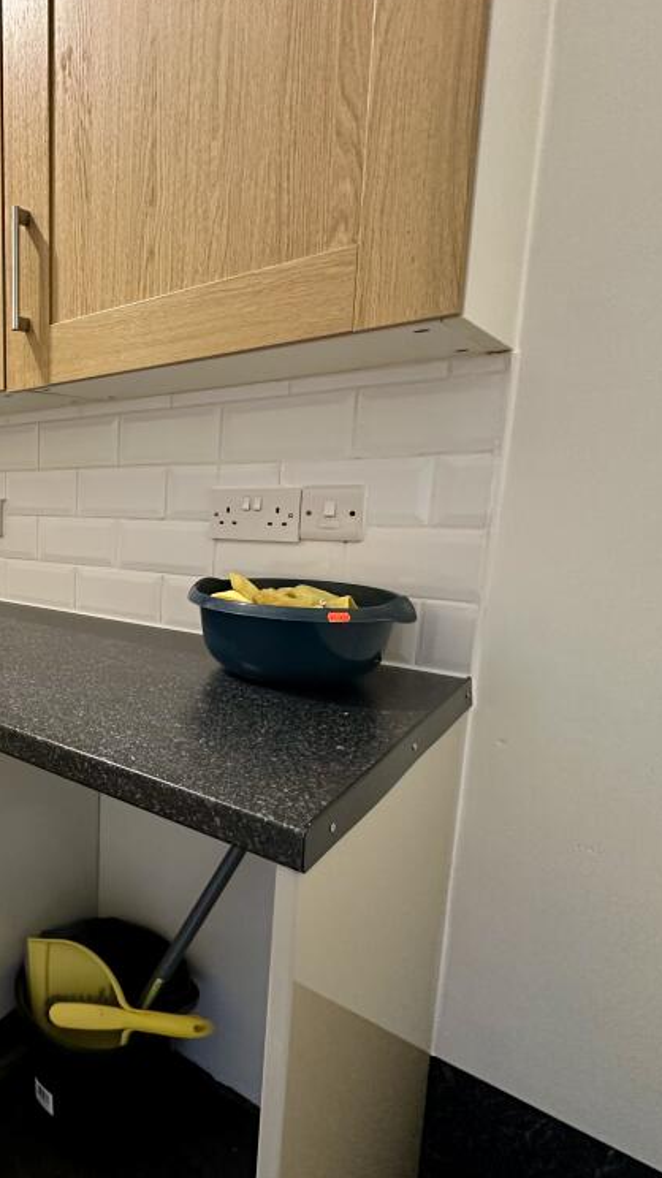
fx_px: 656
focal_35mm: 21
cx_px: -79
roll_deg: +1.0
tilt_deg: -8.7
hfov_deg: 41.6
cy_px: 586
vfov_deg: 83.9
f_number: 2.2
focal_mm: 2.22
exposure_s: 1/50
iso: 320
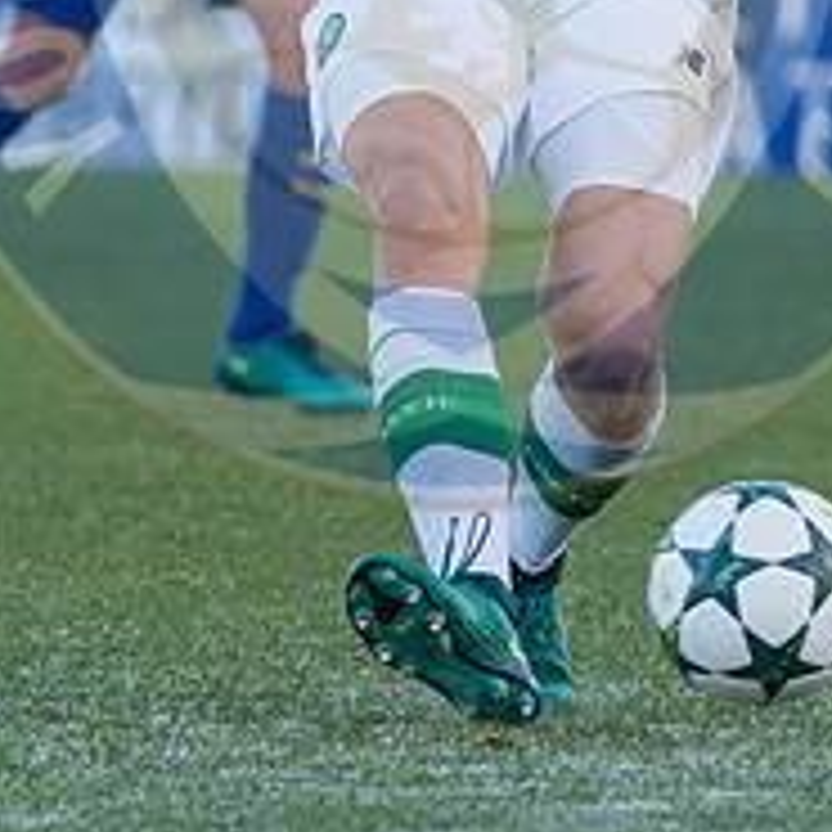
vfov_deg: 1.9
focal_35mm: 932
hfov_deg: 1.9
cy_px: -90
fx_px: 25344
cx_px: 454
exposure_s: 1/1000
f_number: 6.3
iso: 800
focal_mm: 300
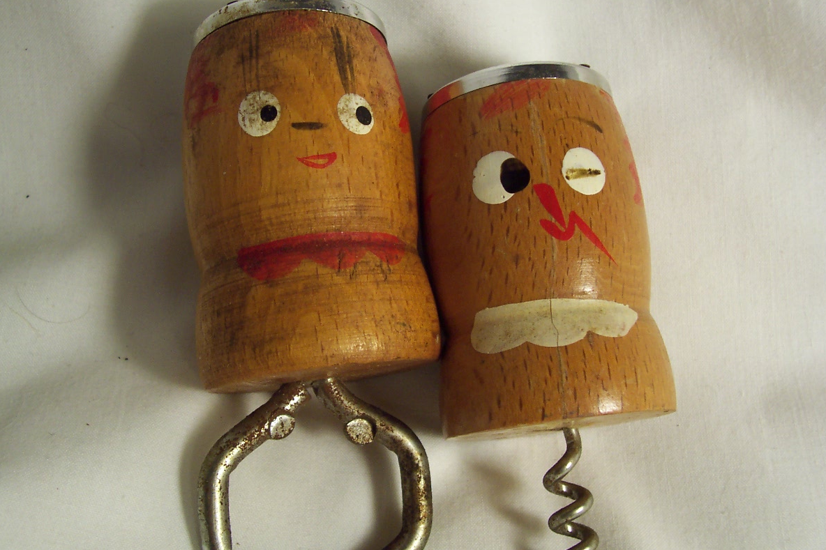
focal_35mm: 39
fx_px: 895
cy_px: 262
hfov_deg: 49.6
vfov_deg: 34.2
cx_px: 416
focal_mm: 5.6
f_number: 2.8
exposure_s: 1/125
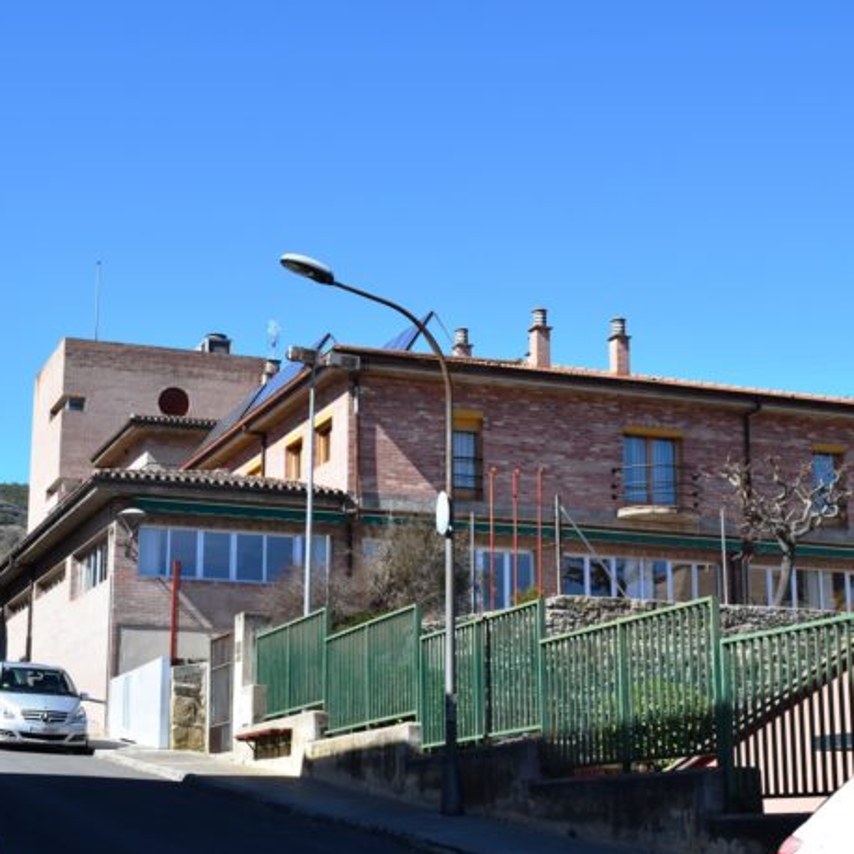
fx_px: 1731
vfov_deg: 27.7
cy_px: 431
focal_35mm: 62
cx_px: 401
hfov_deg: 27.7
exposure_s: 1/400
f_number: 10
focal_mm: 32
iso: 200
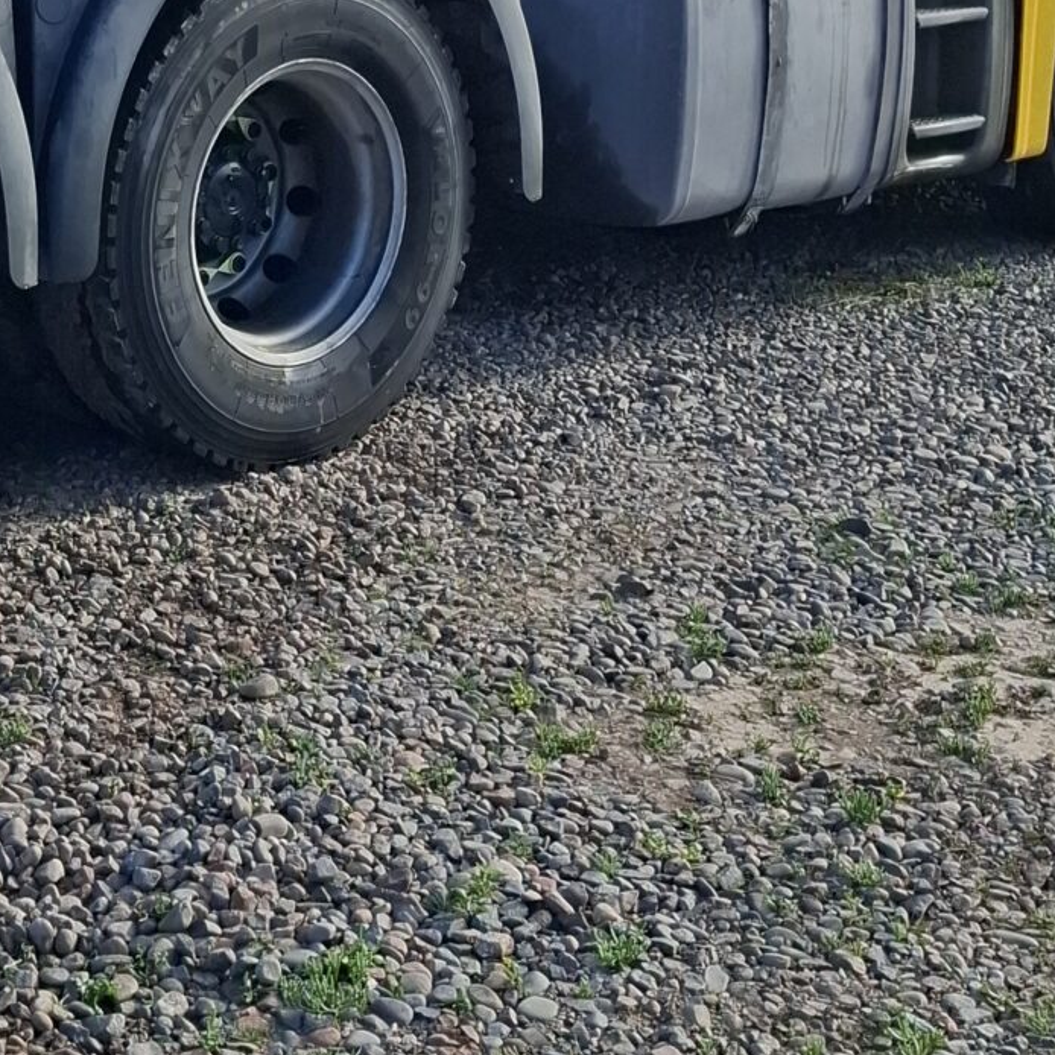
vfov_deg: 22.4
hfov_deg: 22.4
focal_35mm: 75
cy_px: 67
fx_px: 2586
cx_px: 59
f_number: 1.8
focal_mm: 5.54
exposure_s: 1/2336
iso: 50
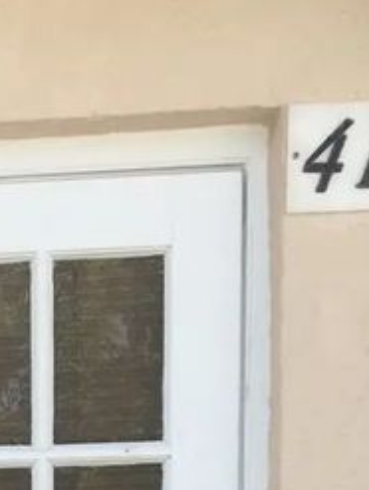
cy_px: 743
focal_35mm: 100
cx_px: -103
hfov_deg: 14.3
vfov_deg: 17.5
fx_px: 1418
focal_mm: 4.15
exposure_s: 1/884
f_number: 2.2
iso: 25
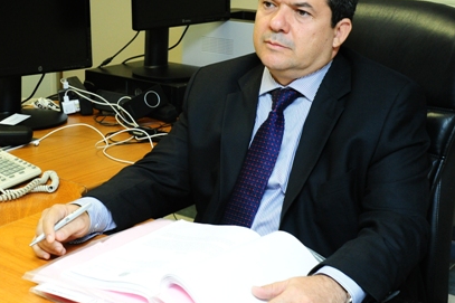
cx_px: 200
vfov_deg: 20.5
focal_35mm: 66
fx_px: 834
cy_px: 104
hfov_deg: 30.5
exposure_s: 1/60
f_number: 7.1
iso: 3200
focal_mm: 42
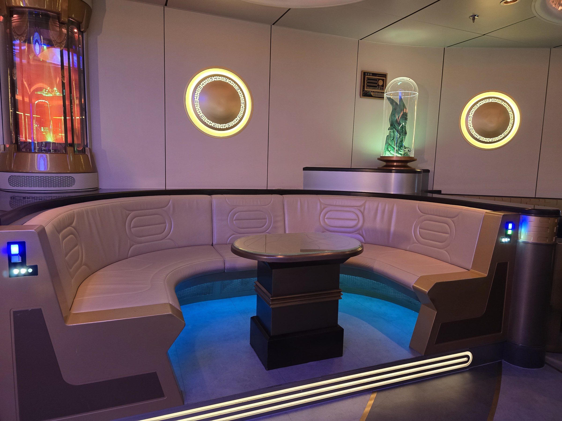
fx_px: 373
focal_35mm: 23
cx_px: 281
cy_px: 210
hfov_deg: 73.9
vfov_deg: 58.9
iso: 400
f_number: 1.7
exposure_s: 1/30
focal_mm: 6.3
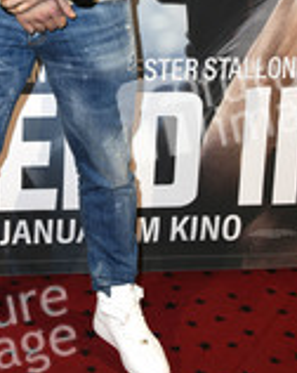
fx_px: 837
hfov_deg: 19.7
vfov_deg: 23.9
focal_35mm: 76
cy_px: -12
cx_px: 24
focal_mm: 32
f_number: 6.3
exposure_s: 1/125
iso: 500
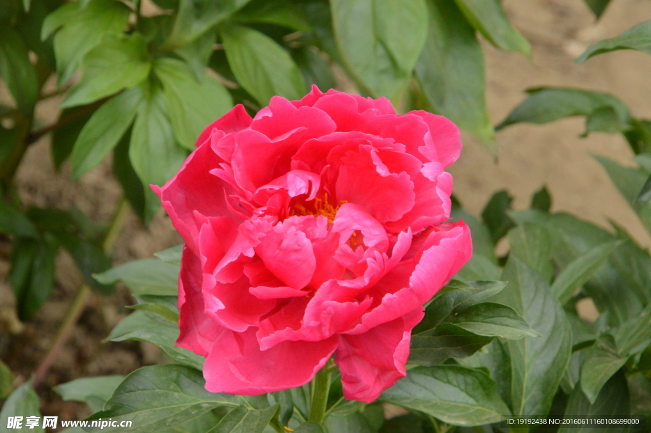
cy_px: 216
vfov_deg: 3.0
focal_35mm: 453
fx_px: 8184
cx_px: 325
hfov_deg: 4.6
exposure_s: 1/250
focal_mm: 300
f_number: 18
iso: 2500
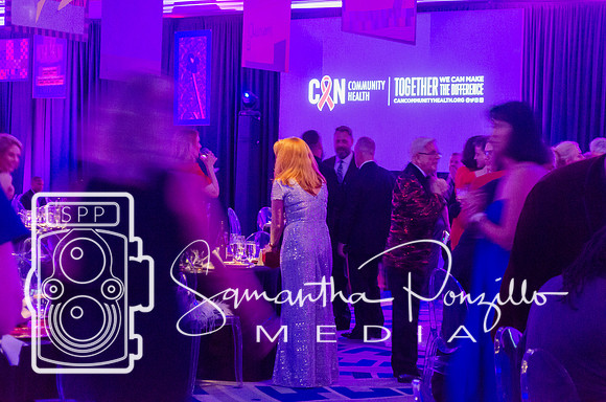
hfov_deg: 24.7
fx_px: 1386
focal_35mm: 82
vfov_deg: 16.5
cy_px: 201
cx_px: 303
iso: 3200
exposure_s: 1/8
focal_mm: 55
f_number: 5.6
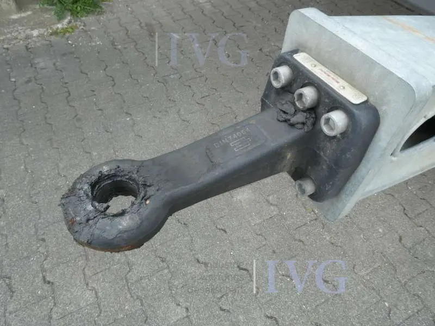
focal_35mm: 24
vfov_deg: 56.8
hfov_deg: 71.6
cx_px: 218
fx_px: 302
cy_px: 163
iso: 80
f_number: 3.3
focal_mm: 4.3
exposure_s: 1/100
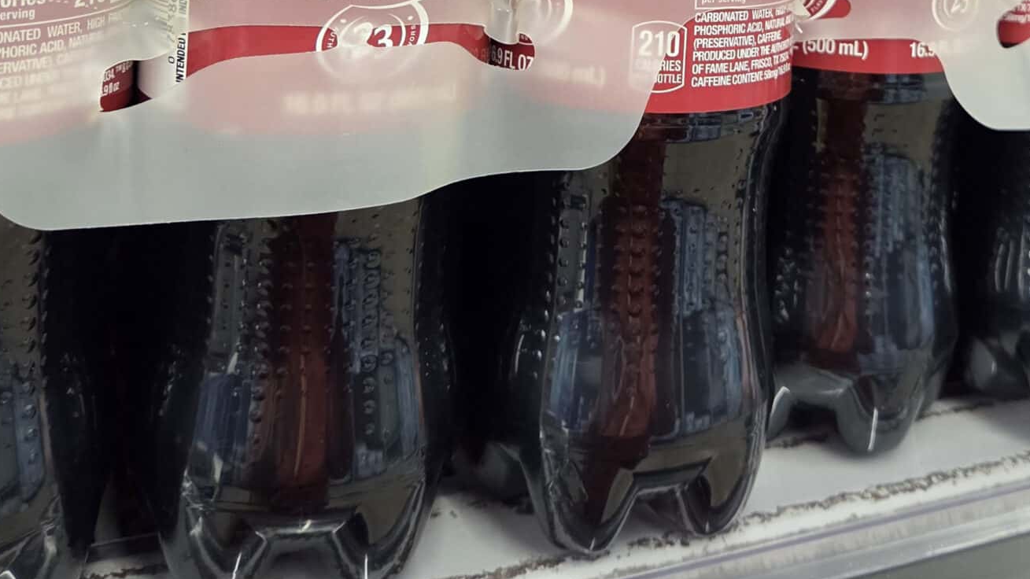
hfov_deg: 41.7
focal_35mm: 49
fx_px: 1338
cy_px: -142
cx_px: 658
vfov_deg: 22.3
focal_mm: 5.4
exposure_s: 1/120
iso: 800
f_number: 1.8
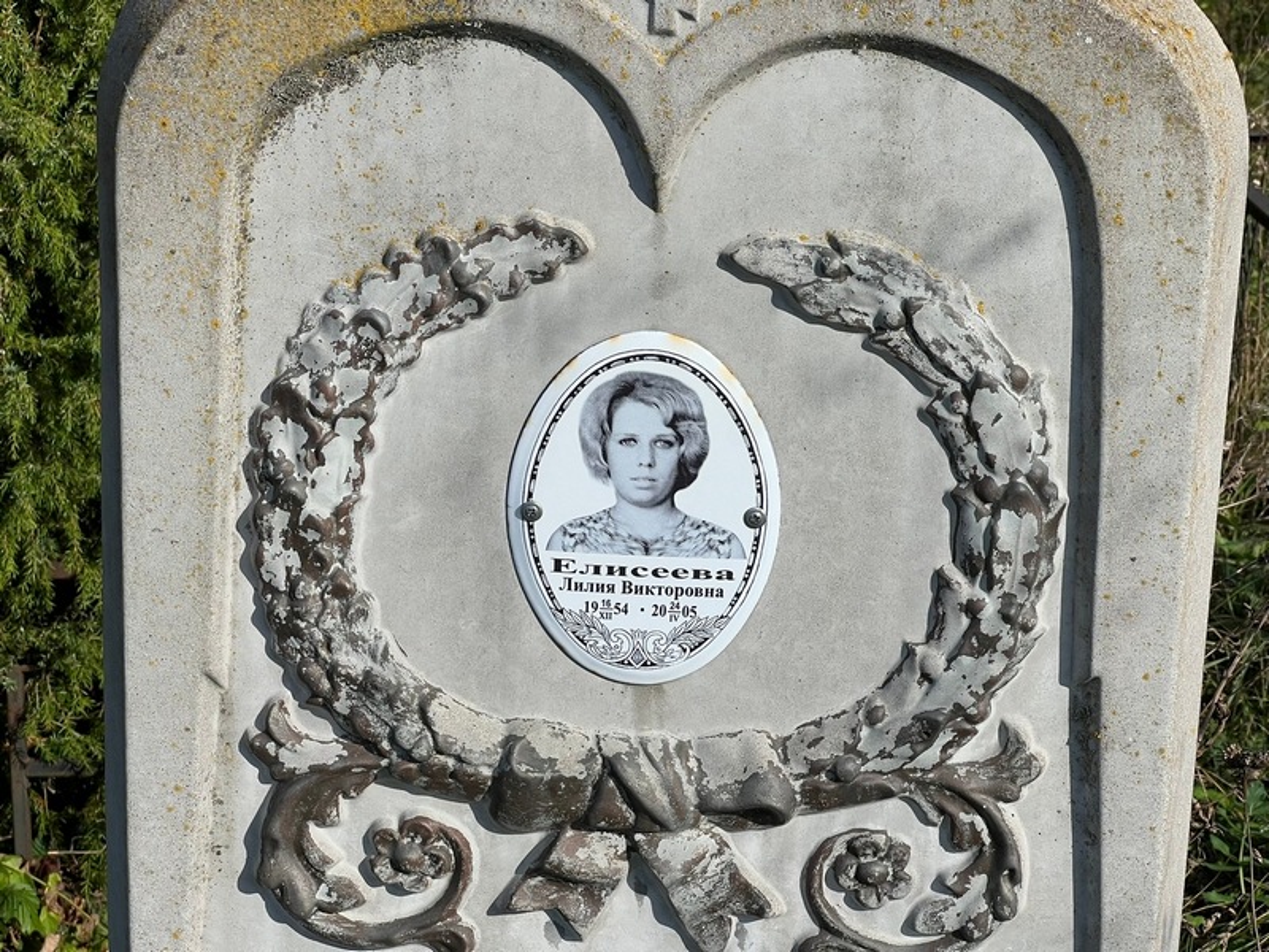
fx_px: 2823
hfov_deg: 25.3
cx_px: 634
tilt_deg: -15.0
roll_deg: +0.8
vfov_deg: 19.1
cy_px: 476
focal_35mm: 77
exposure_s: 1/1410
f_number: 2.8
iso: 32
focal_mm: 9
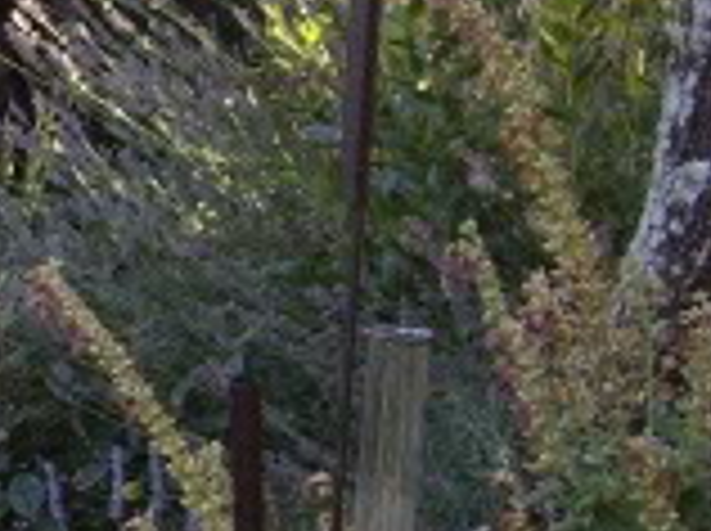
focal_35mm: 154
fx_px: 3158
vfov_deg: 9.6
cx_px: -652
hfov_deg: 11.7
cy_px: 256
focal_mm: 7.9
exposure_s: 1/50
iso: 100
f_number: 2.8
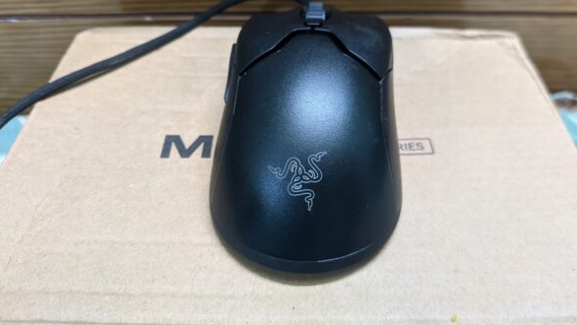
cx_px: 293
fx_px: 444
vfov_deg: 39.8
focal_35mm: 29
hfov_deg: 66.0
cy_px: 114
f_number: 1.75
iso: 2238
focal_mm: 4.75
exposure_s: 1/50
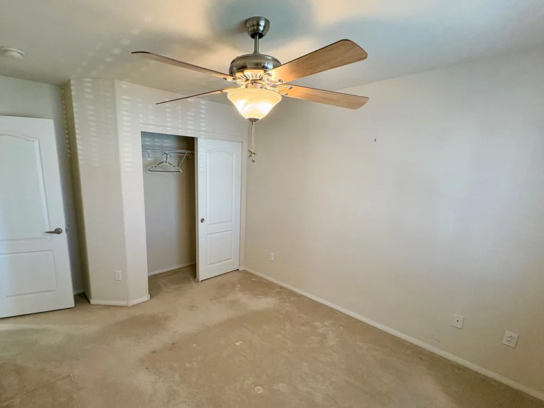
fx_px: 267
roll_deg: -1.2
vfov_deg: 74.6
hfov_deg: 90.7
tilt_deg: -11.4
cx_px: 241
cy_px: 221
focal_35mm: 17
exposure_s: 1/60
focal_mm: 2.22
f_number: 2.2
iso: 400
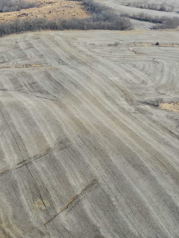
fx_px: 483
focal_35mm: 70
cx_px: -2
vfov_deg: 27.3
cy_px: 187
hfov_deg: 20.3
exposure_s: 1/320
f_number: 5
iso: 100
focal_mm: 10.26
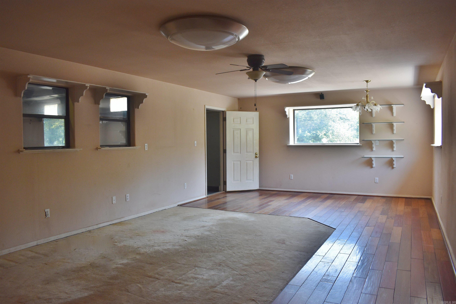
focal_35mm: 27
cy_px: 152
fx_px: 342
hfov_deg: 67.4
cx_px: 228
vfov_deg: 47.9
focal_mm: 18
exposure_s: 1/100
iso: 400
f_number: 5
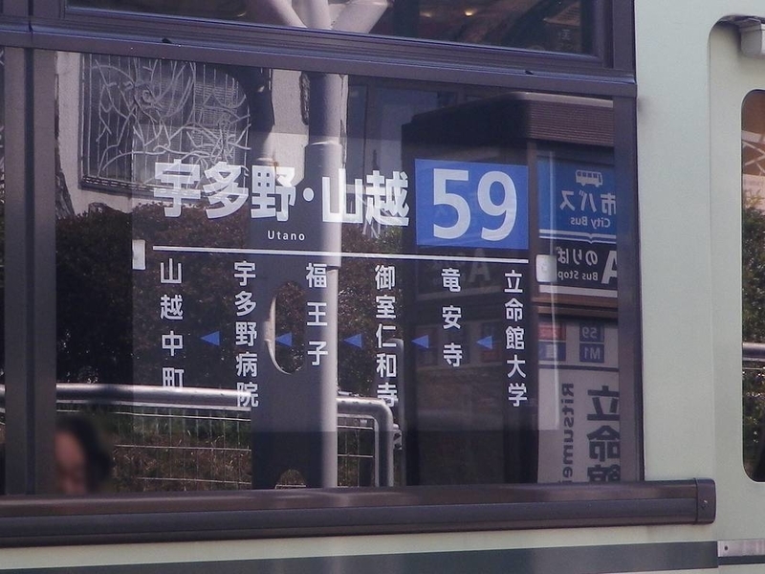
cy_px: 287
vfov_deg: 31.5
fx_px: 1017
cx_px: 382
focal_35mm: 46
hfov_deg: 41.2
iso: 80
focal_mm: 8.2
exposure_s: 1/125
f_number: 4.2
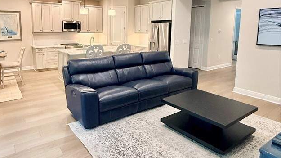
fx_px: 186
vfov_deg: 45.1
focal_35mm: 25
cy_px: 51
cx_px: 109
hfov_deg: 73.1
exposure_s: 1/120
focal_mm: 2.22
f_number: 2.2
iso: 500
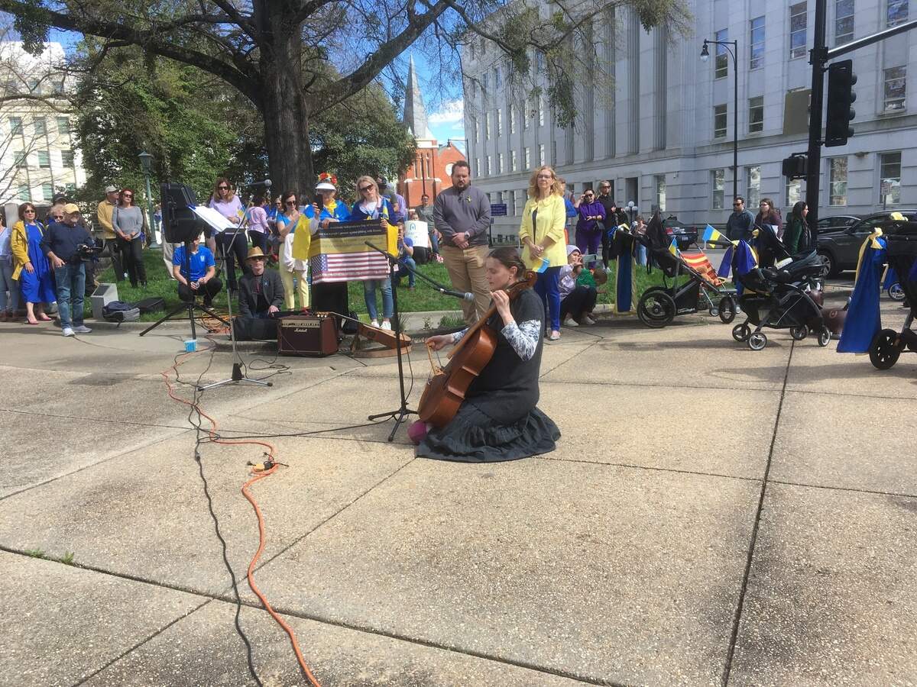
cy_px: 344
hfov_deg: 61.7
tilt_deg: -8.6
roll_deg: +2.6
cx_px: 458
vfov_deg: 48.2
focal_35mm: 29
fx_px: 768
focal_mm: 4.15
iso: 25
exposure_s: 1/591
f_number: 2.2
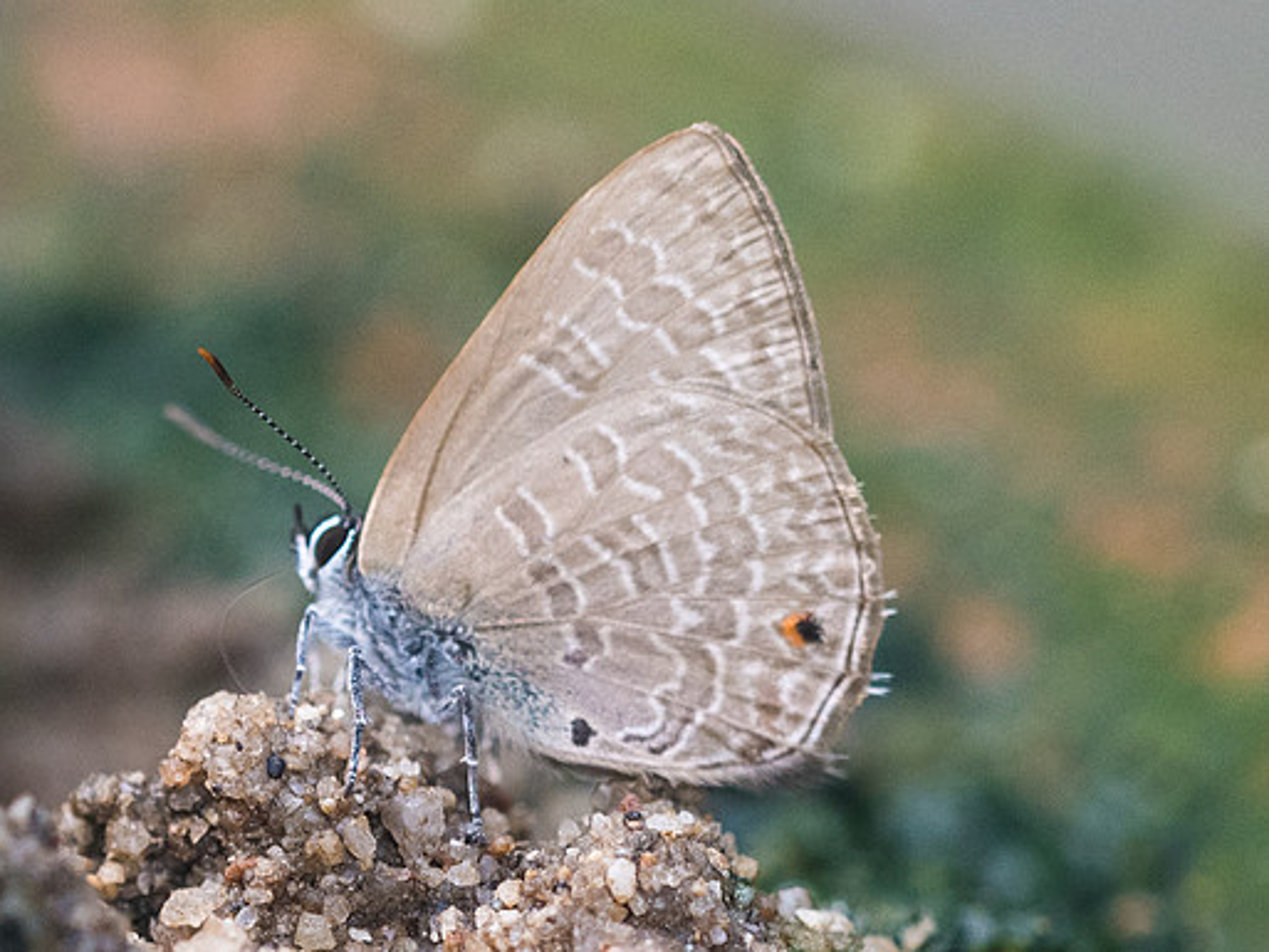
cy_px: 493
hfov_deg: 3.3
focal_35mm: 594
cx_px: 660
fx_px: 21781
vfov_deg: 2.5
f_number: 4.5
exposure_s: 1/250
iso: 1000
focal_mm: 150
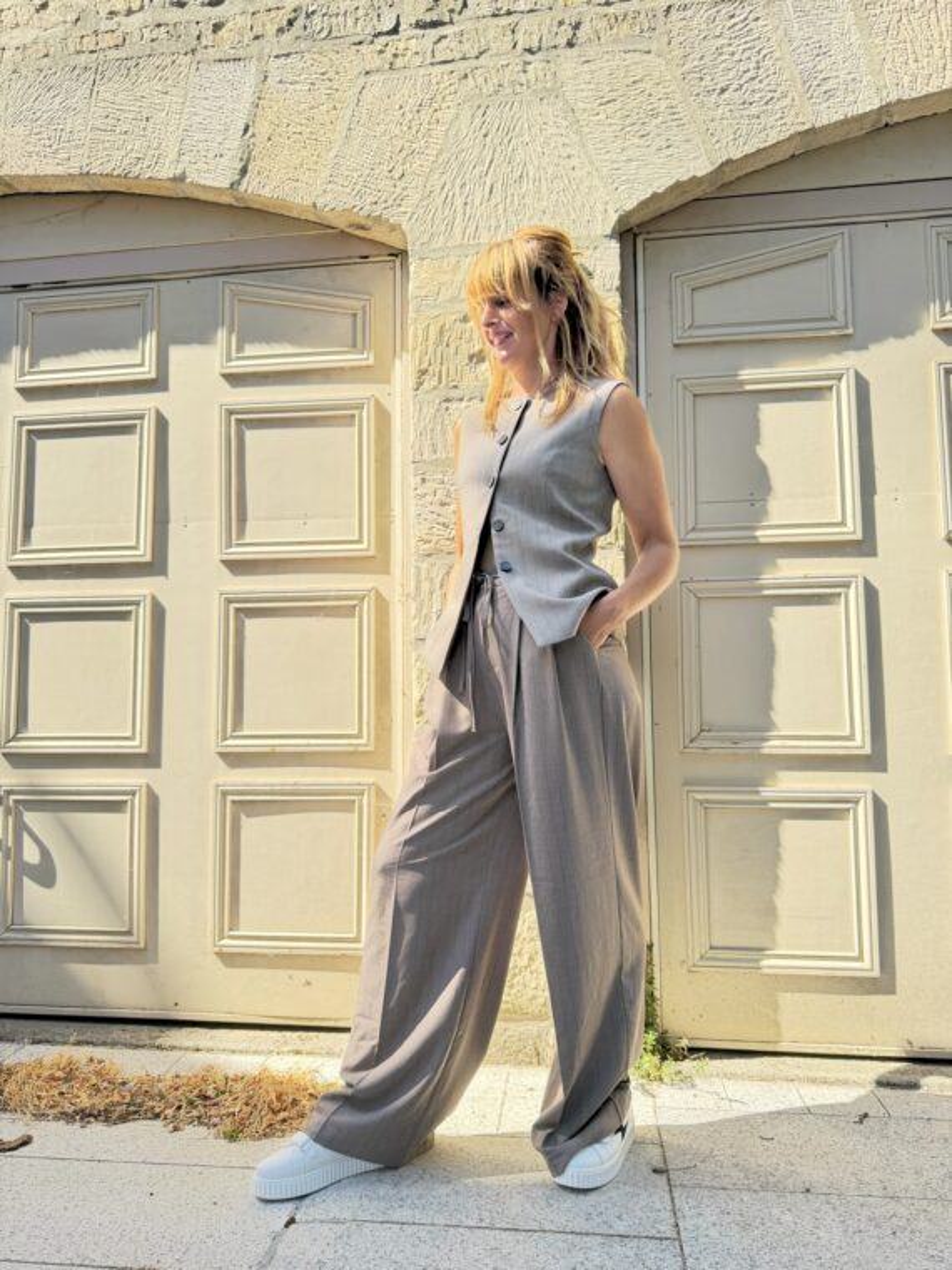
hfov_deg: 56.8
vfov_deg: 71.6
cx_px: 476
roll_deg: -0.6
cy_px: 635
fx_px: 880
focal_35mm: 24
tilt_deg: +4.4
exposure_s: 1/532
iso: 100
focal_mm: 6.76
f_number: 1.78
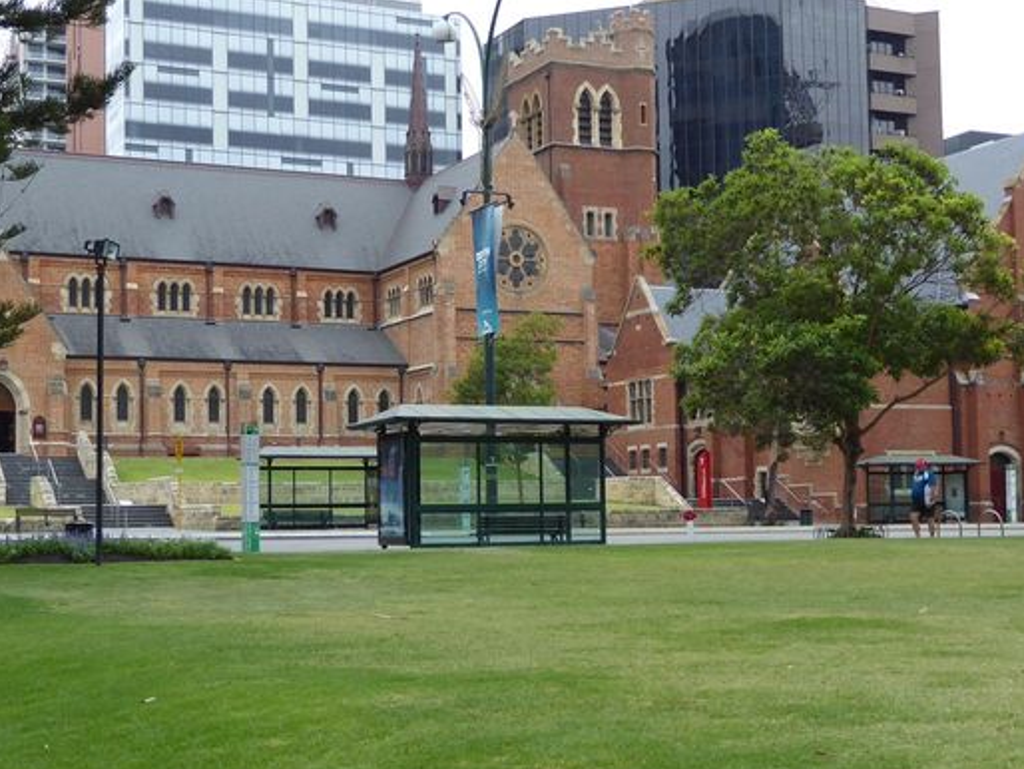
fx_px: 1657
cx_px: 502
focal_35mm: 56
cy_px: 434
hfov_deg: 34.3
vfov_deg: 26.1
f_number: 3.7
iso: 80
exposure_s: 1/125
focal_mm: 6.3
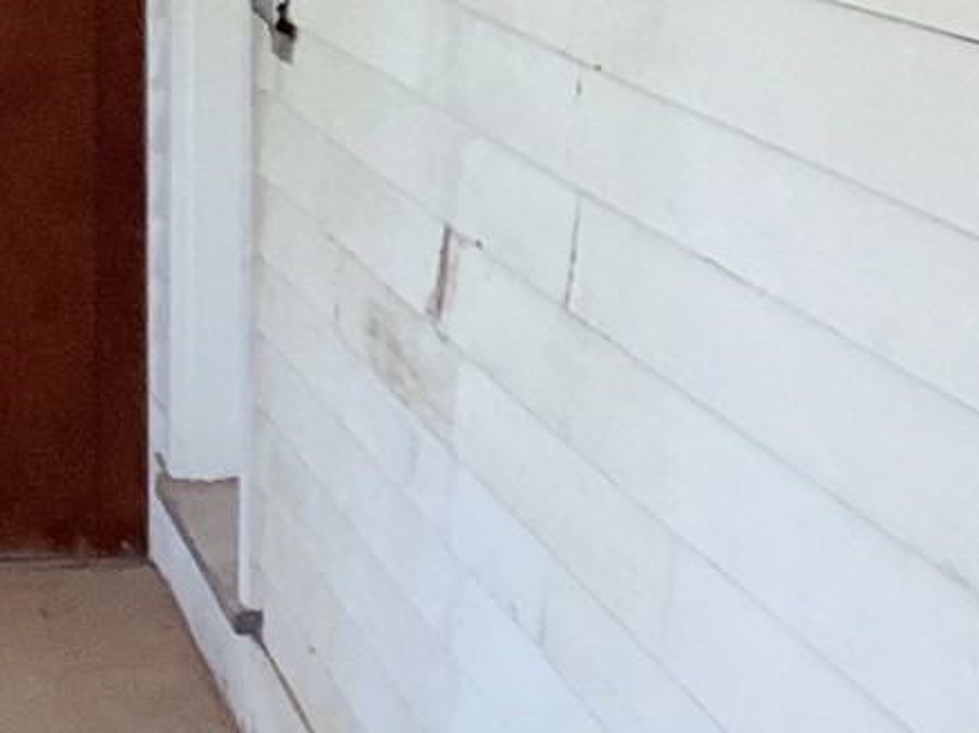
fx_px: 4099
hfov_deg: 13.1
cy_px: 0
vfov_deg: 10.1
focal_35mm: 145
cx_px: -364
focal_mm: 3.3
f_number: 2.4
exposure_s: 1/60
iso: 80
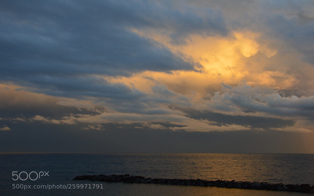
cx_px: 158
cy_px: 97
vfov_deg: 33.2
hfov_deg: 50.9
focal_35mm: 39
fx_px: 330
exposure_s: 1/40
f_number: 7.1
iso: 400
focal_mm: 25
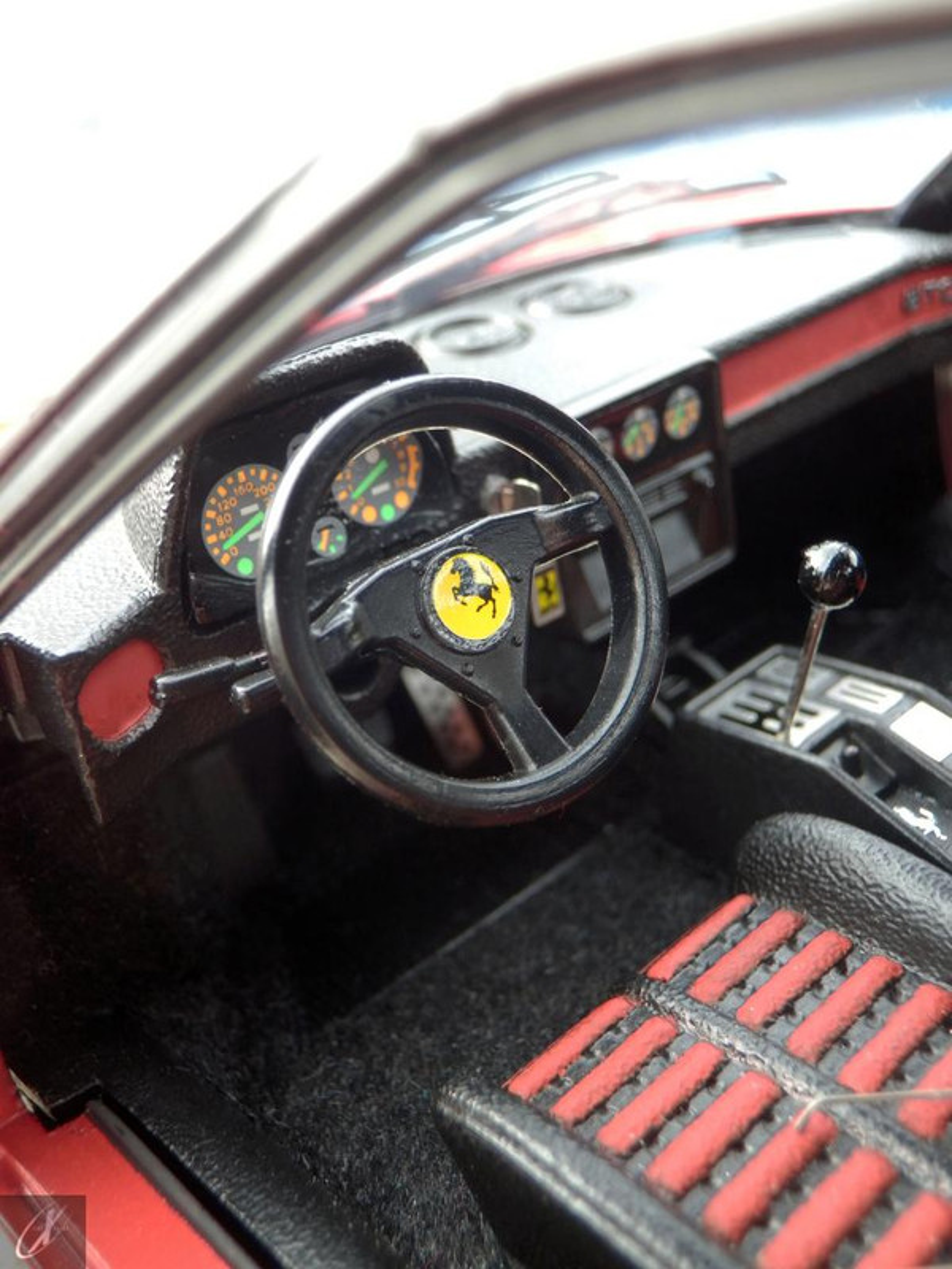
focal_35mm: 42
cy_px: 634
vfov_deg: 44.8
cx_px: 476
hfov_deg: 34.3
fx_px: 1540
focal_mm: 7.4
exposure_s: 1/40
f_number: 4
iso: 125
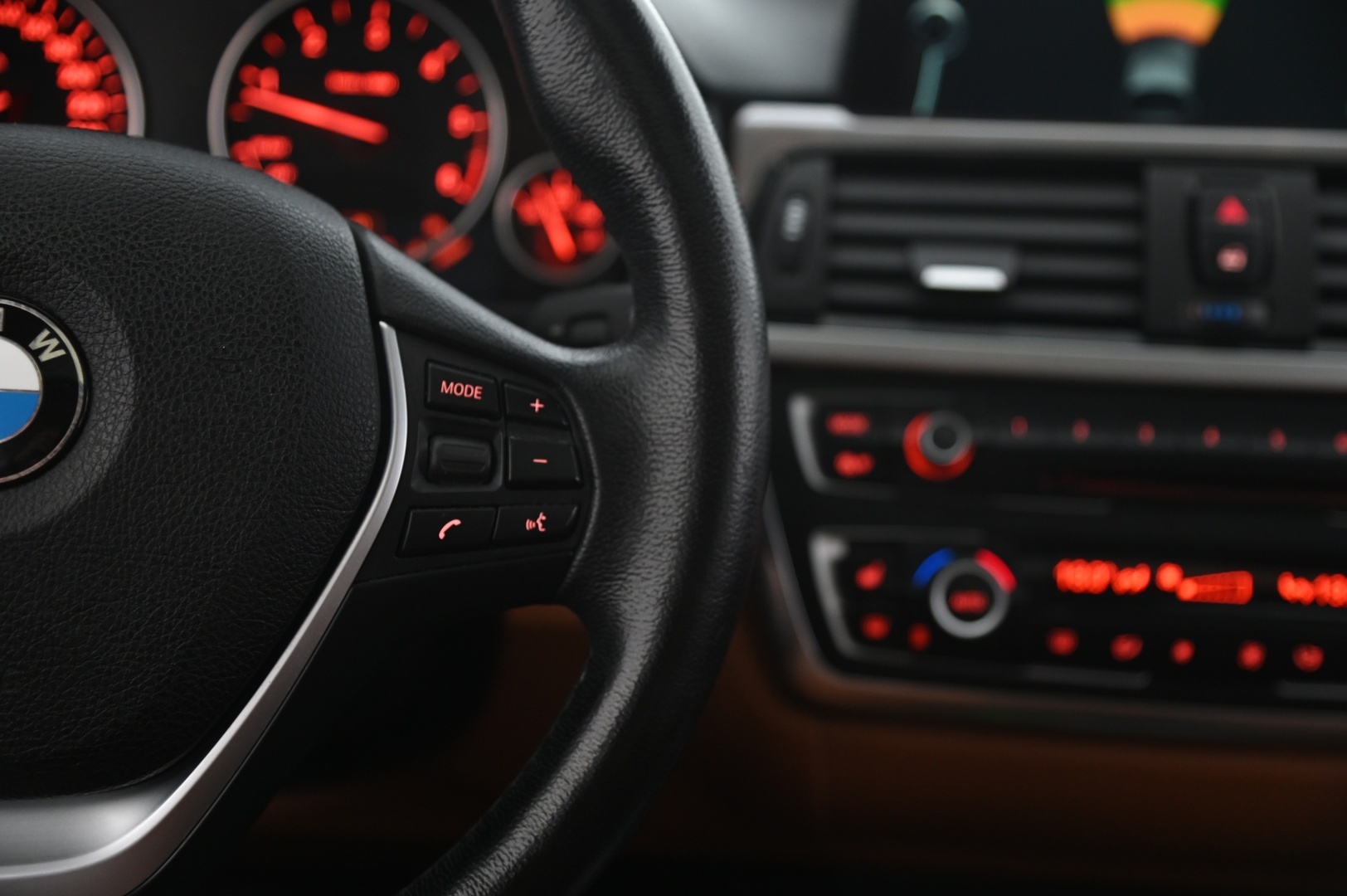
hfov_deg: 34.5
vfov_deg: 23.3
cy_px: 448
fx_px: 2168
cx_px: 674
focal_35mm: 58
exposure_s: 1/15
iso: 2000
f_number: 4
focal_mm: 58
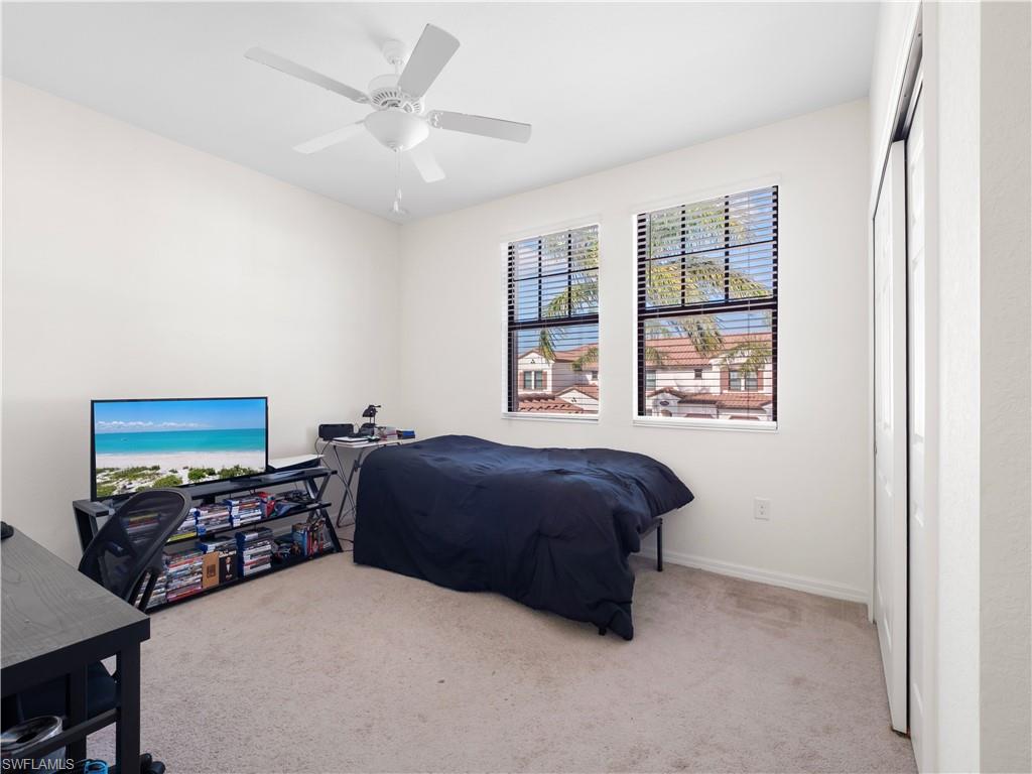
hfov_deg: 94.5
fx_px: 477
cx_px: 516
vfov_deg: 78.1
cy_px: 387
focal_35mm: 16
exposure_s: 1/3
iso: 200
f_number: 7.1
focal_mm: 8
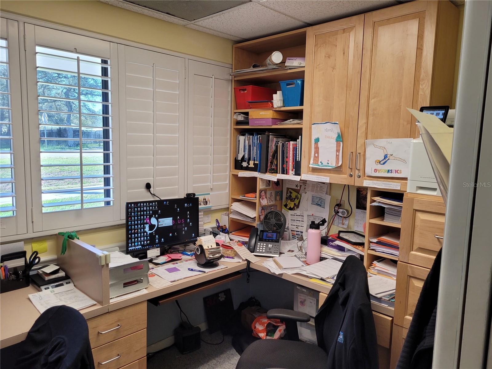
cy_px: 184
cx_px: 246
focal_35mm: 26
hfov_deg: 67.3
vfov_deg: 53.1
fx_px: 370
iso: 100
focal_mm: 5.4
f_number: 1.8
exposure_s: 1/120
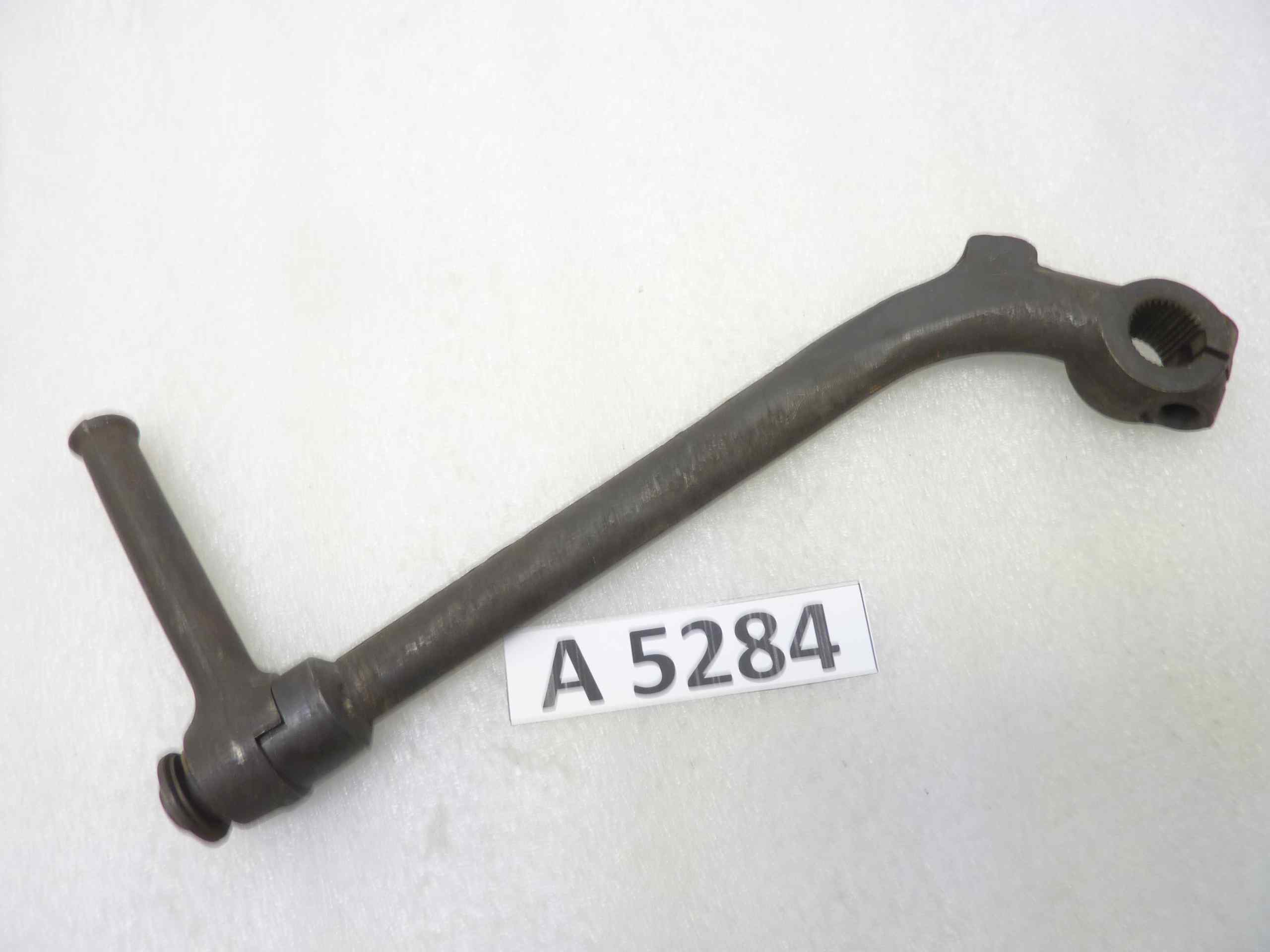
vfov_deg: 54.9
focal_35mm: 25
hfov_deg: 69.4
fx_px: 917
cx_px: 635
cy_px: 476
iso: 80
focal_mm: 4.1
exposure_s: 1/13
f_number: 3.3
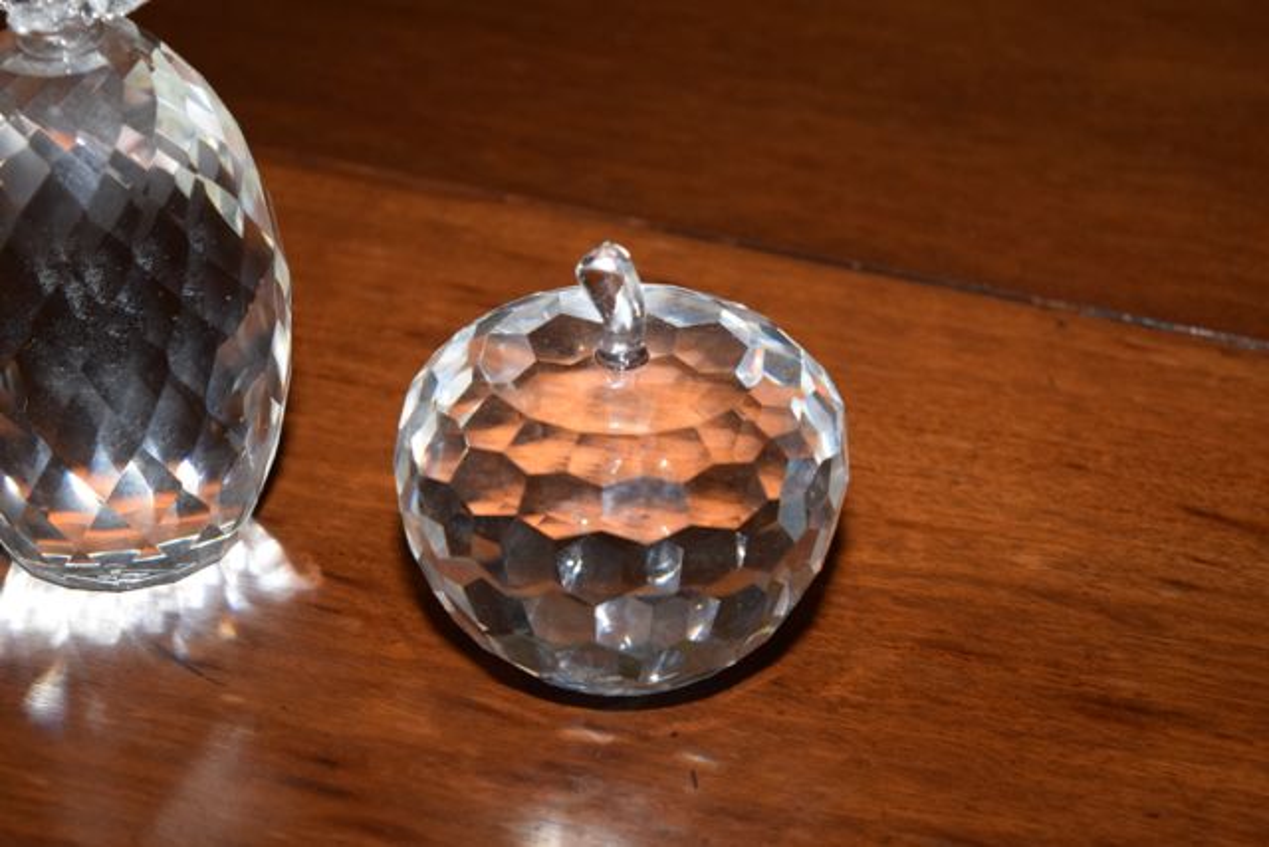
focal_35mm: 82
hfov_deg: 24.6
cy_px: 424
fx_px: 2909
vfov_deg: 16.6
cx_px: 634
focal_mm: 55
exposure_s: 1/125
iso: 1600
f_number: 5.6
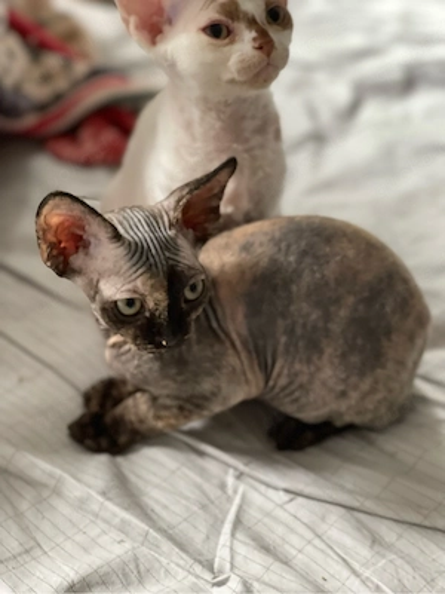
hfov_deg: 22.9
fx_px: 1097
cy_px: 297
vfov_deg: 30.3
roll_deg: -1.7
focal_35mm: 64
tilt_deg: -36.7
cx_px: 222
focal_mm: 7.5
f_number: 2.2
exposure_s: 1/40
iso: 250
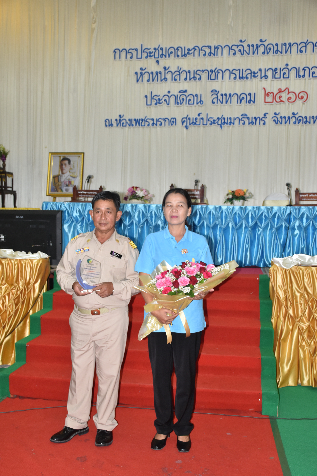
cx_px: 158
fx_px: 515
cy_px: 238
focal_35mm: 39
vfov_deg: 49.6
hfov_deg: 34.2
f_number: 5
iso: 800
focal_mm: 26
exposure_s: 1/60
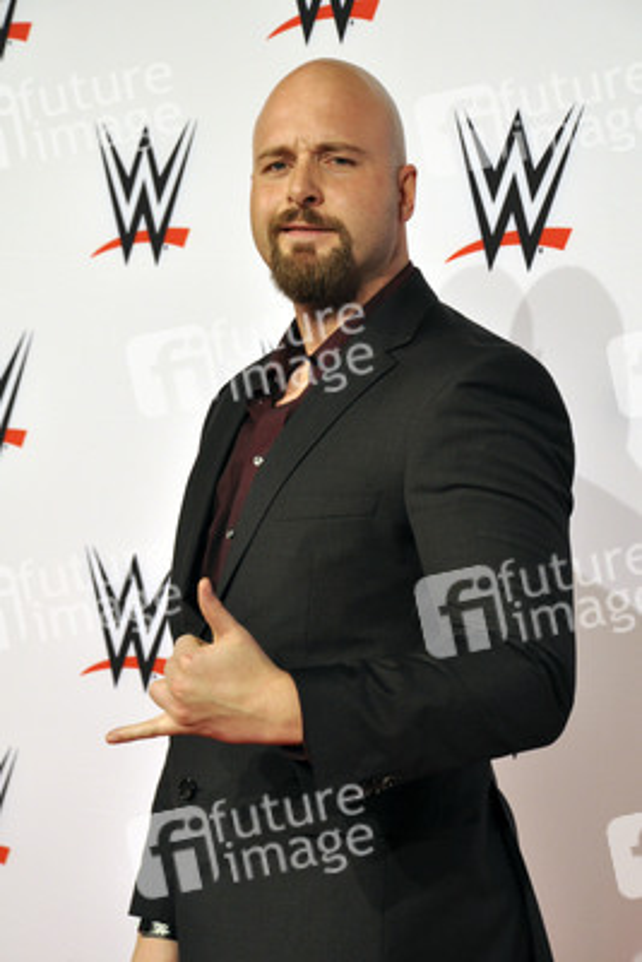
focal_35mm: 112
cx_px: 321
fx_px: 3007
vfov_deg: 18.2
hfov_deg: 12.2
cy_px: 481
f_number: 6.3
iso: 640
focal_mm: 75
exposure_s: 1/160
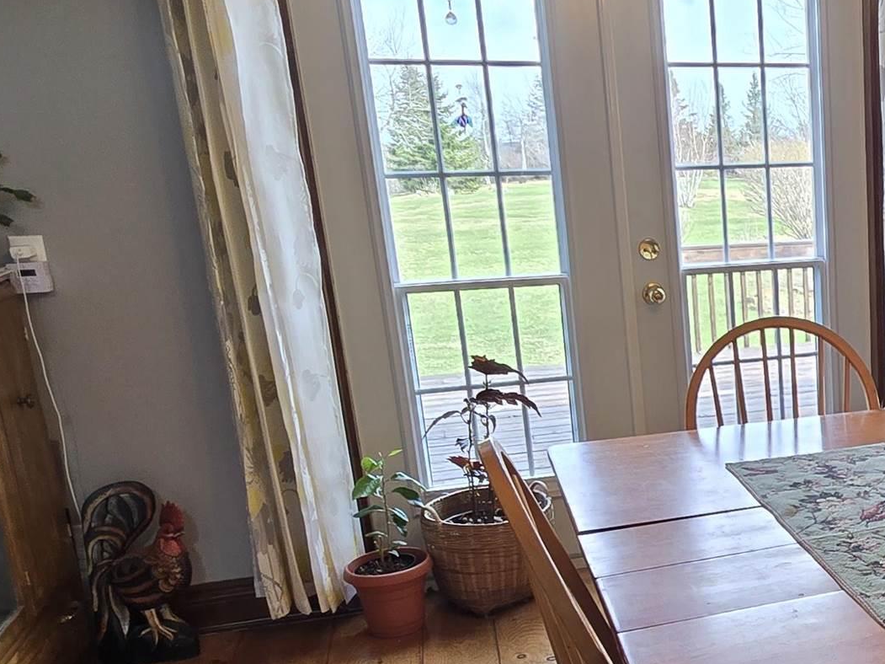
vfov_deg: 37.3
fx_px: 971
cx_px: 879
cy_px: 437
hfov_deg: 42.5
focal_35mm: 38
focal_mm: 2.2
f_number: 2.2
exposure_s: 1/60
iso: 100
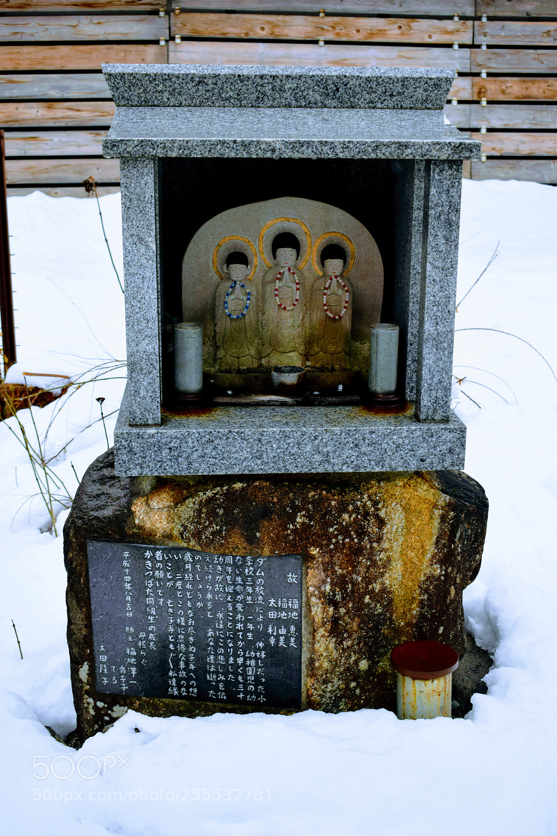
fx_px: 1045
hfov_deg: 29.9
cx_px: 278
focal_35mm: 45
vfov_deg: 43.6
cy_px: 418
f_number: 5.6
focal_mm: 30
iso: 400
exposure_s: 1/125
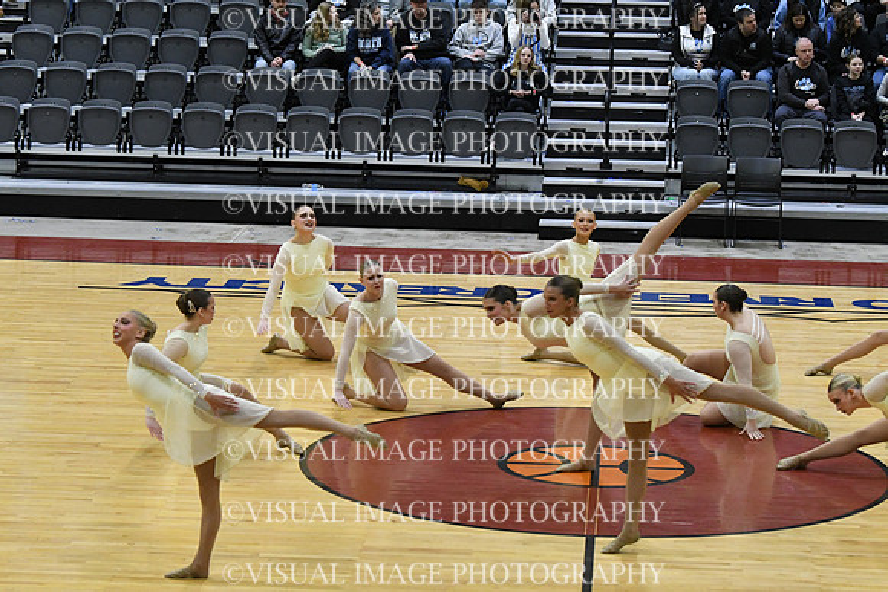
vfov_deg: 11.7
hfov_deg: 17.5
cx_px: 444
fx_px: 2887
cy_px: 296
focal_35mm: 117
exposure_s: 1/500
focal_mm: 78
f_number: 4
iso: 5000
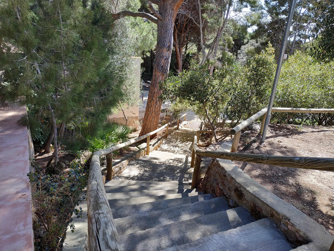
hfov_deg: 71.6
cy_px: 126
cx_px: 167
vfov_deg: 56.8
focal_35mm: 24
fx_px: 232
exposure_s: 1/576
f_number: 1.9
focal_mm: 3.94
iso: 200
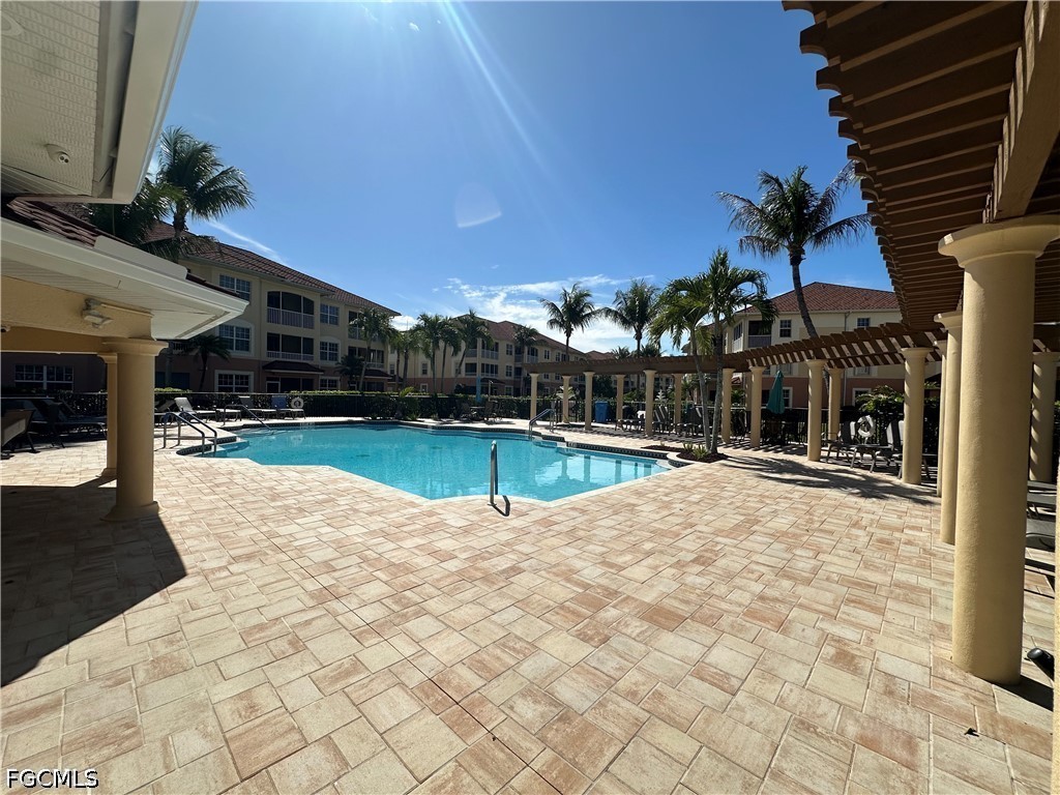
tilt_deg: -1.2
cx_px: 530
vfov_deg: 85.7
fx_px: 429
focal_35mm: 14
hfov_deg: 102.1
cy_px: 398
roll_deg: -3.3
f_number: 2.2
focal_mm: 2.22
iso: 40
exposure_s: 1/4831
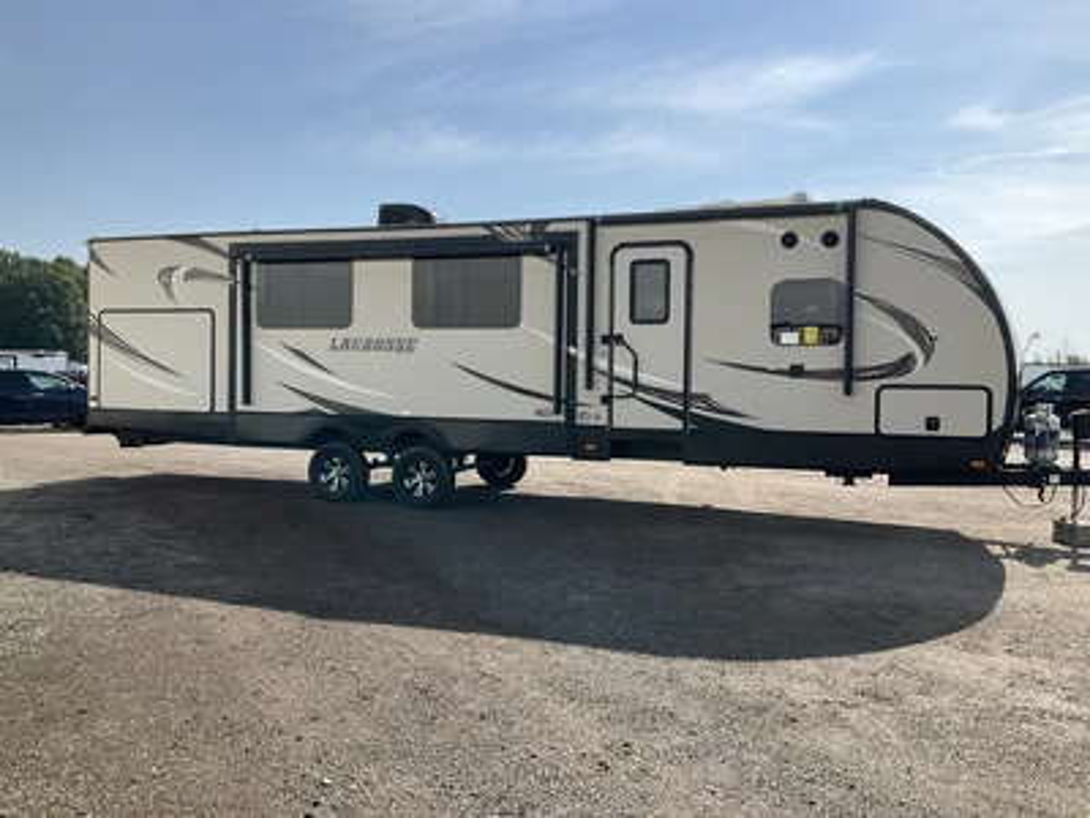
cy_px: 409
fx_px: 913
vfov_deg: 48.2
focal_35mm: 29
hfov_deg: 61.7
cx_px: 545
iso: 25
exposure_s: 1/2667
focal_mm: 3
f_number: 1.8
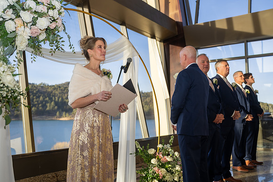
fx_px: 273
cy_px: 83
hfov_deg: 53.0
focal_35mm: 36
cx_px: 127
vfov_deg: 36.8
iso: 100
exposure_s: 1/320
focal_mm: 32
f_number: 2.8
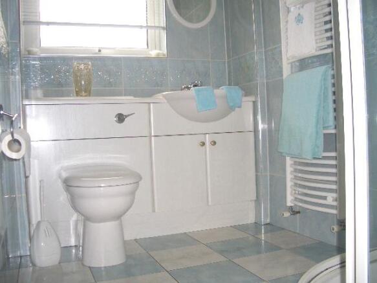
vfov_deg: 40.7
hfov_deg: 52.6
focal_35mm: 35
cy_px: 142
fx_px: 381
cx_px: 188
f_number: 2.6
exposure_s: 1/60
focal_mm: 5.8
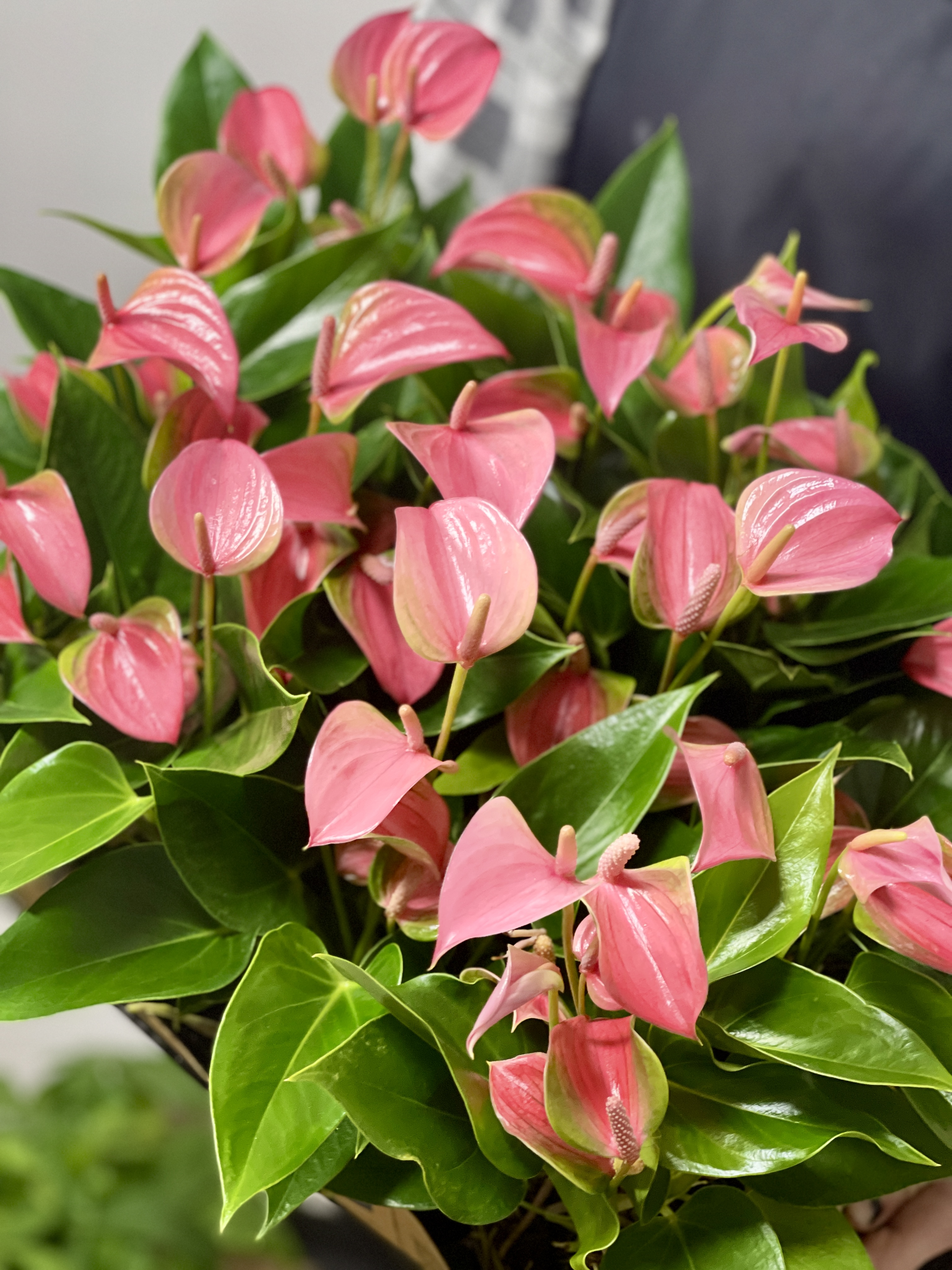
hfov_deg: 22.9
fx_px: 2347
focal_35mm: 64
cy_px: 635
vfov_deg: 30.3
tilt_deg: -32.2
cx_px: 476
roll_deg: -1.0
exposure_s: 1/100
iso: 200
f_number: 2.2
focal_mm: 7.5
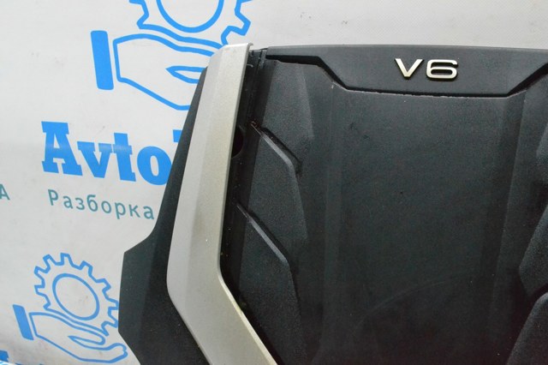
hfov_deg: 53.2
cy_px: 182
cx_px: 274
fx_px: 548
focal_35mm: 36
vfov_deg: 36.8
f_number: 10
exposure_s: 1/125
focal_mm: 24
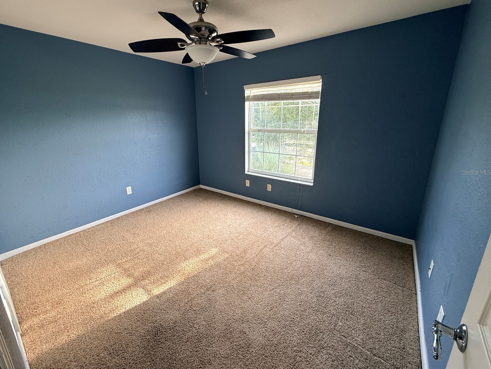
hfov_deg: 98.0
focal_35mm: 15
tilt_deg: -13.6
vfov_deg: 81.6
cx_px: 230
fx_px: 213
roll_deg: +2.1
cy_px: 172
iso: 64
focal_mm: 2.22
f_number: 2.2
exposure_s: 1/99
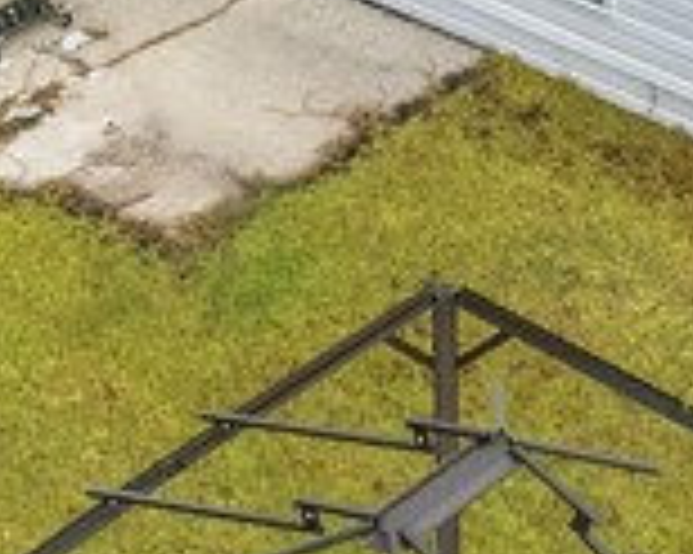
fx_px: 2993
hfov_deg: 13.2
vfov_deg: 10.3
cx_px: 418
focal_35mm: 146
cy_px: -209
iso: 140
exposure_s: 1/2500
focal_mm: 8.38
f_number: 2.8
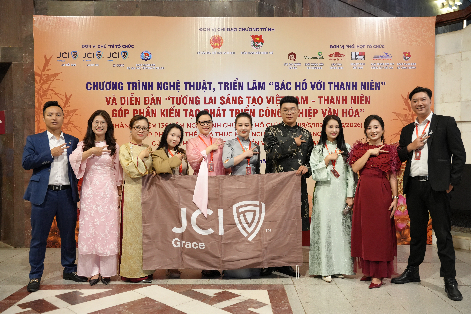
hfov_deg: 56.8
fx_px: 436
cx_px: 236
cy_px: 157
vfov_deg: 39.6
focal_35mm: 33
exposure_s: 1/125
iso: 4000
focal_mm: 33.3
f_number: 4
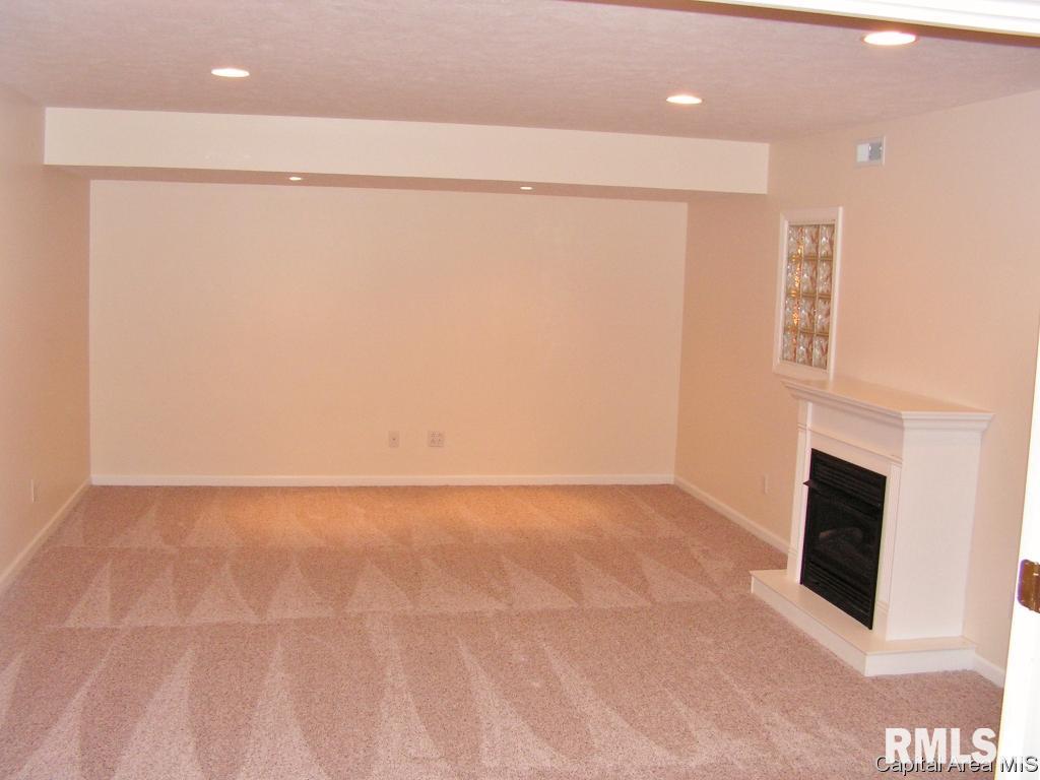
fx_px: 1082
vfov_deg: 39.7
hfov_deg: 51.4
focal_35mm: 36
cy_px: 390
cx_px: 520
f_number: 3.2
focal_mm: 6
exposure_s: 1/40
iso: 200
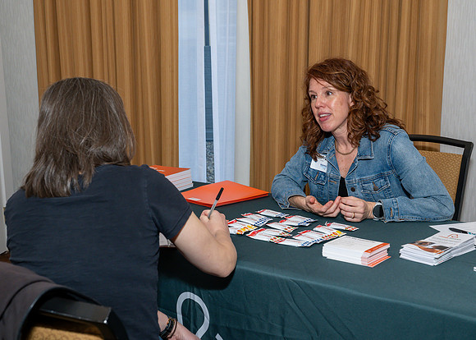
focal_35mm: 45
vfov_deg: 31.0
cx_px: 208
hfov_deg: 42.5
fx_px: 611
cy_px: 190
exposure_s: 1/250
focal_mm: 36
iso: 640
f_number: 7.1
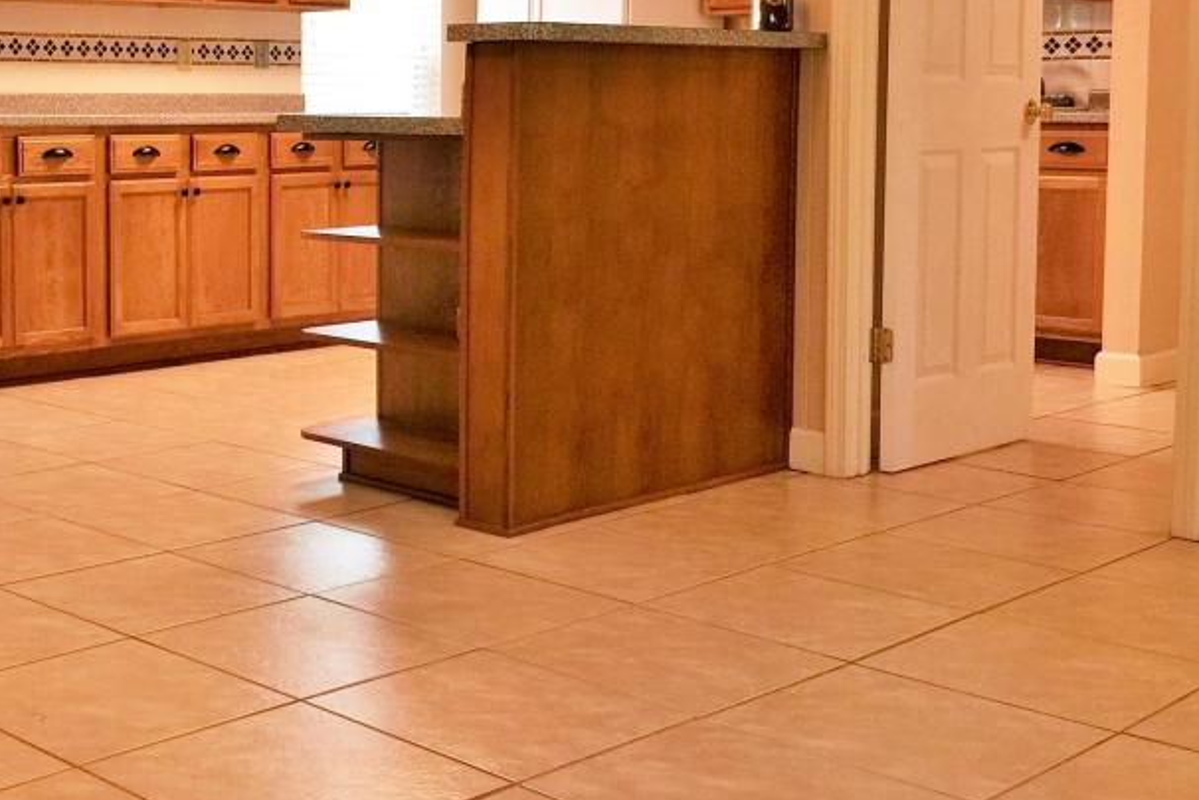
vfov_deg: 26.3
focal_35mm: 51
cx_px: 190
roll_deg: -0.9
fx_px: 1698
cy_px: 236
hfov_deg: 37.1
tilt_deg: -5.3
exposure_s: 1/15
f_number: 2.2
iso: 50
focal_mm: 4.15
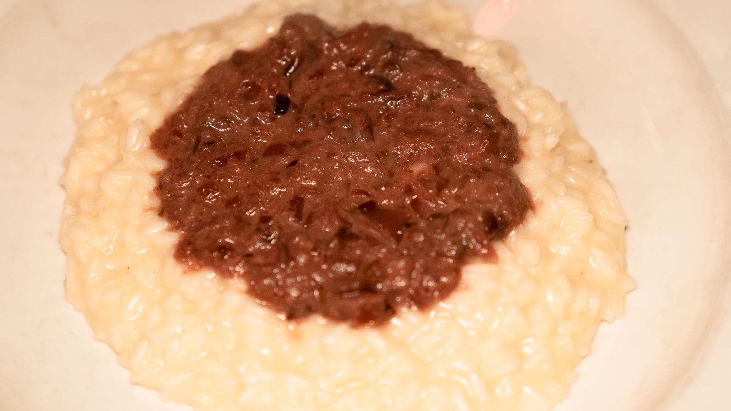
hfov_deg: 23.9
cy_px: 227
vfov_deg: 13.6
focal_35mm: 89
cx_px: 396
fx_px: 1725
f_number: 2.8
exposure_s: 1/125
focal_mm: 73
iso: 3200
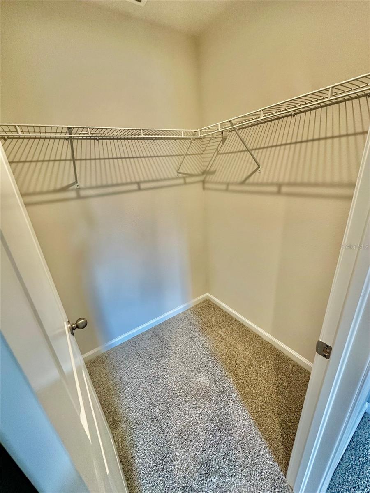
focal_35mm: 14
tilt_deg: -21.4
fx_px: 200
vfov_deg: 102.1
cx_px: 185
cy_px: 246
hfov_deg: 85.7
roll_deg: +4.1
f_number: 2.2
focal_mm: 2.22
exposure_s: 1/120
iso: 250
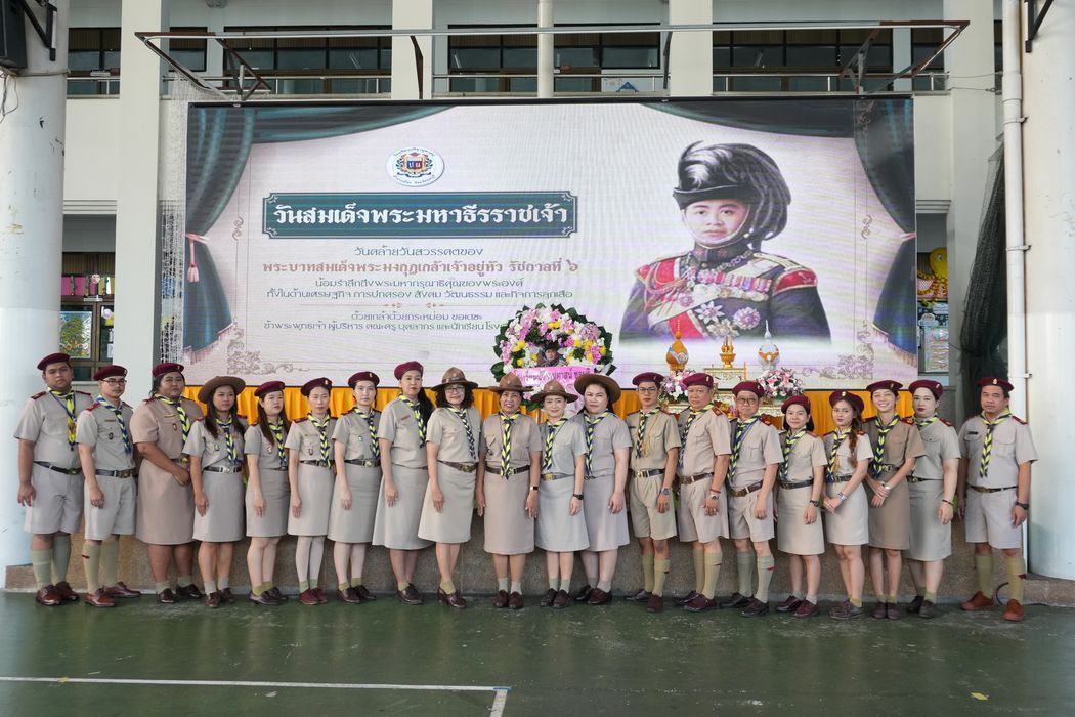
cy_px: 358
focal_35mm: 32
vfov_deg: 41.7
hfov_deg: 59.5
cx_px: 538
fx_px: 941
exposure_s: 1/160
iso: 1000
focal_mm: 21
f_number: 5.6
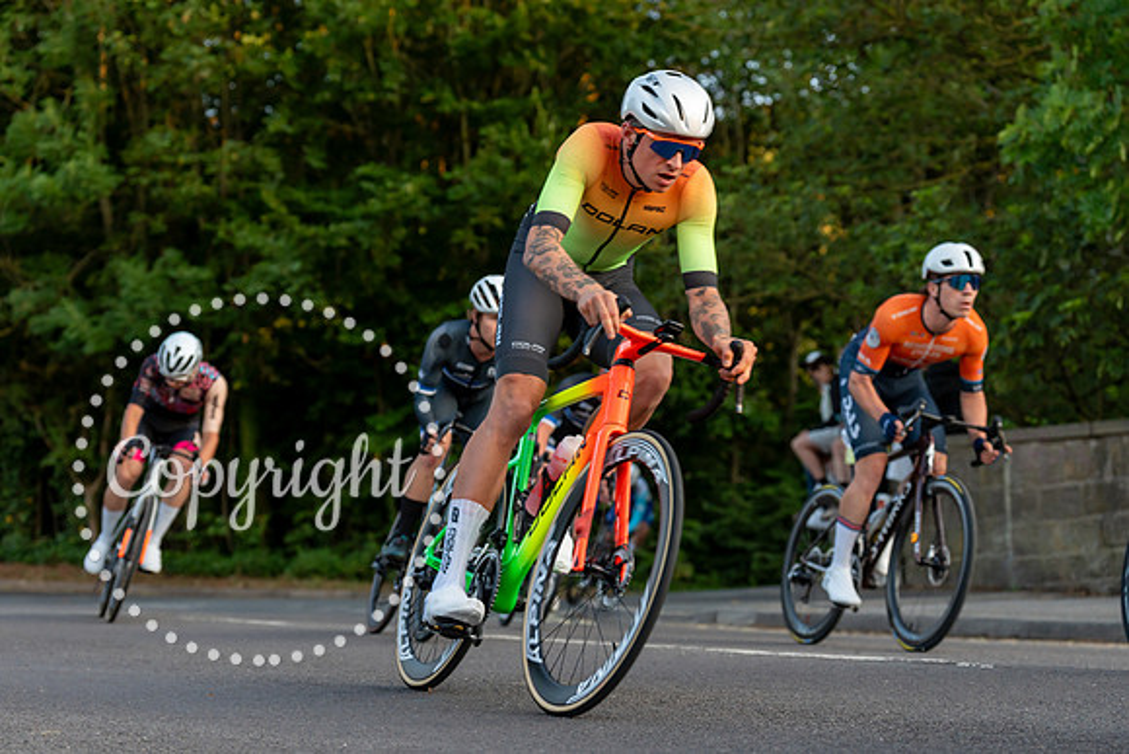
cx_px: 536
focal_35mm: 73
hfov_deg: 27.5
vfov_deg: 18.6
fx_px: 2305
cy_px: 396
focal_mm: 70
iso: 1000
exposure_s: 1/800
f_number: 3.5
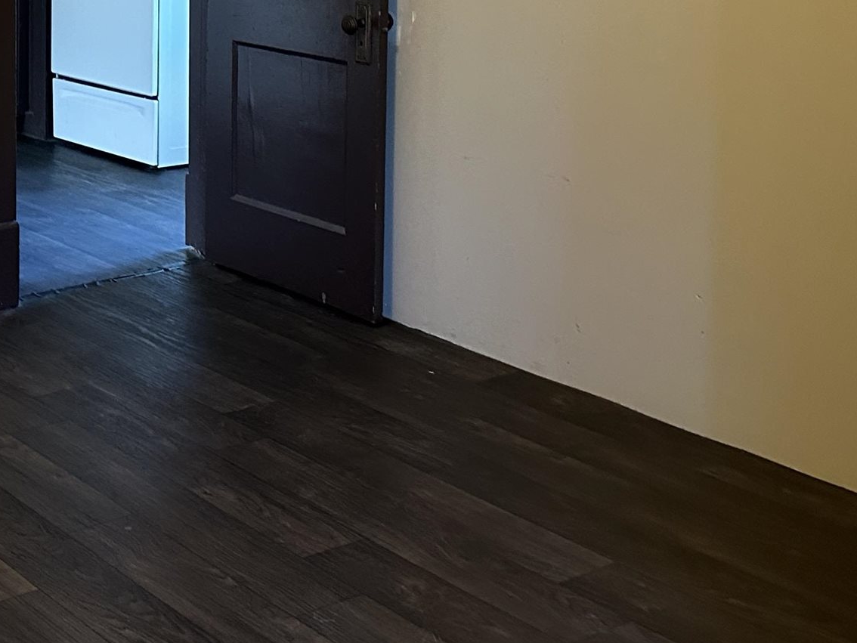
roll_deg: +0.4
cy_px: -12
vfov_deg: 21.7
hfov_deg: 28.3
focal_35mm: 65
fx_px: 1610
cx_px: 40
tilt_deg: -5.3
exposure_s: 1/60
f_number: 1.78
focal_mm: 6.86
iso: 500
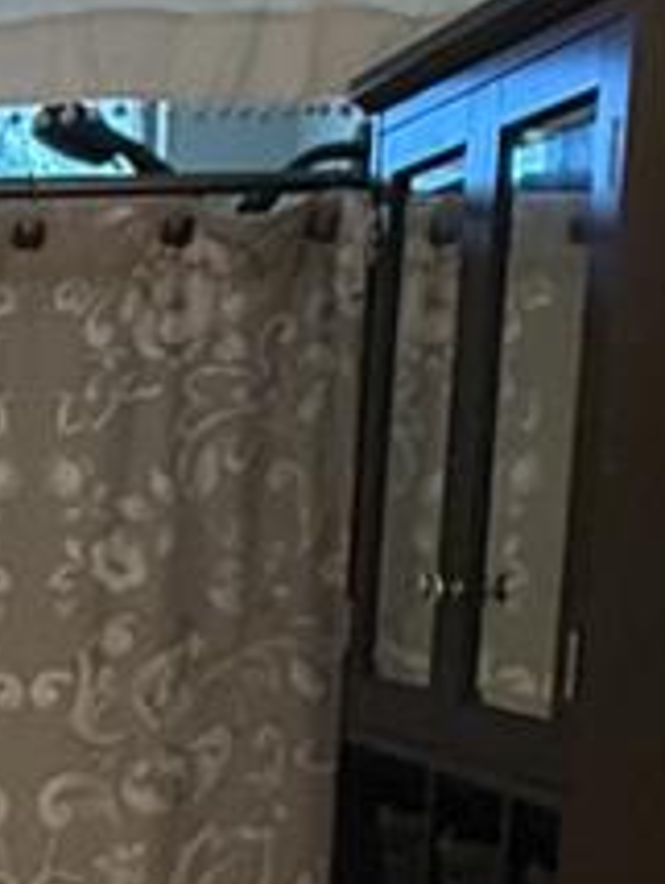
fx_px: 2505
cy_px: 1128
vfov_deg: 18.7
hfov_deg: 14.1
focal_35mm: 98
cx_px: -353
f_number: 2.2
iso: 320
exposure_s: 1/120
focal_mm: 2.22
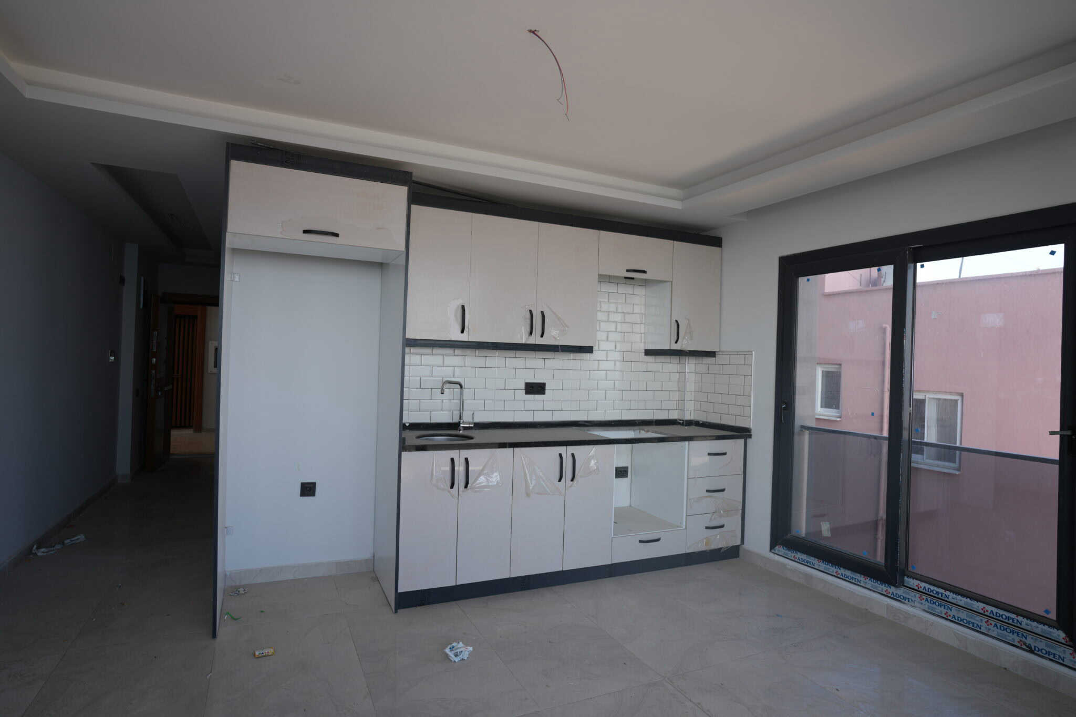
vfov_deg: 64.5
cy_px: 358
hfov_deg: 86.9
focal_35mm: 19
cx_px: 538
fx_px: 568
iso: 100
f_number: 4
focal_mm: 19
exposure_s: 1/160
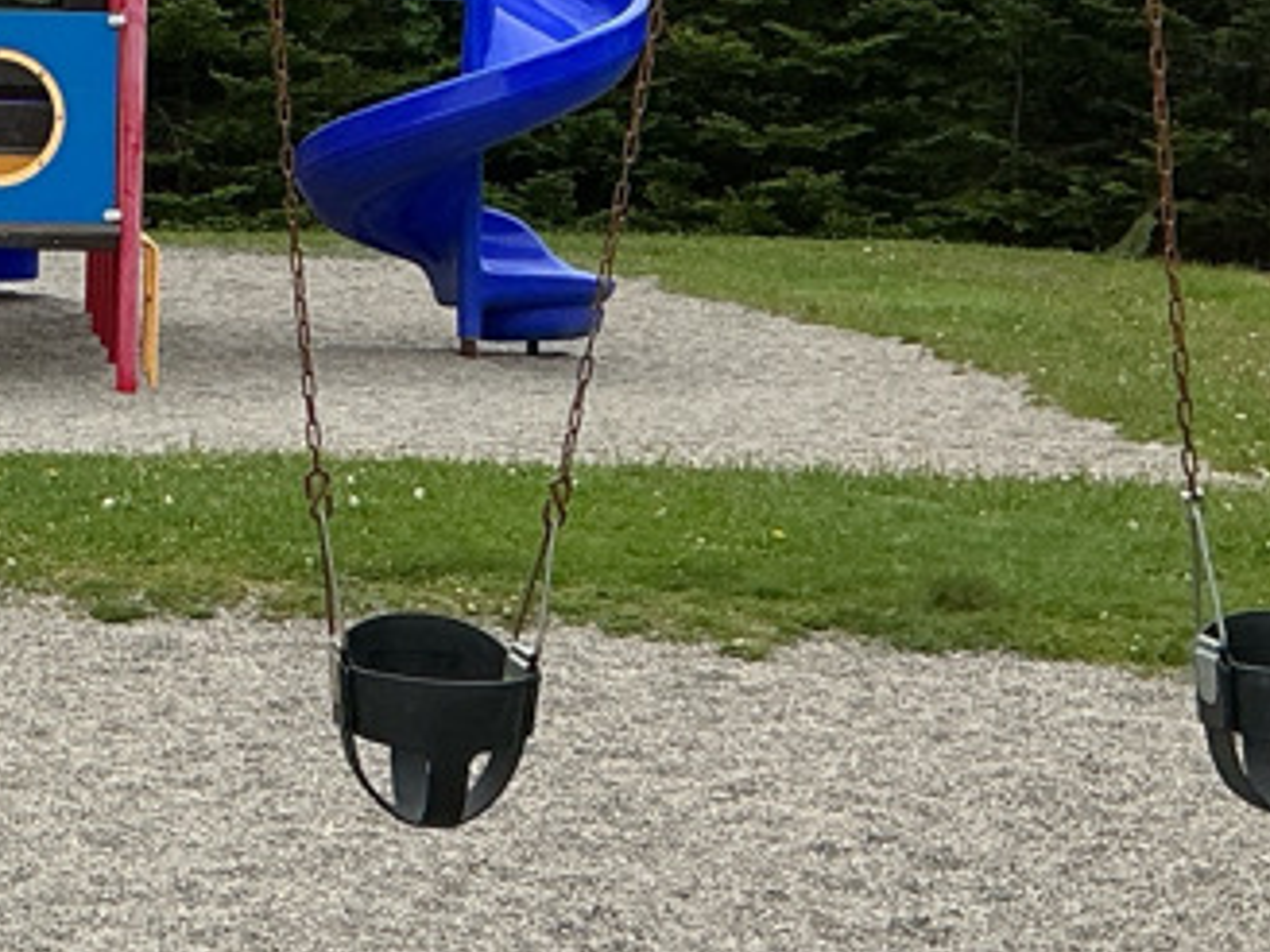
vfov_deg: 13.1
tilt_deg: -5.2
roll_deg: -1.4
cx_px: -209
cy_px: 402
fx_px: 4146
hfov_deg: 16.7
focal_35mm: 113
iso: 25
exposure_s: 1/1279
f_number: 1.8
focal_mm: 3
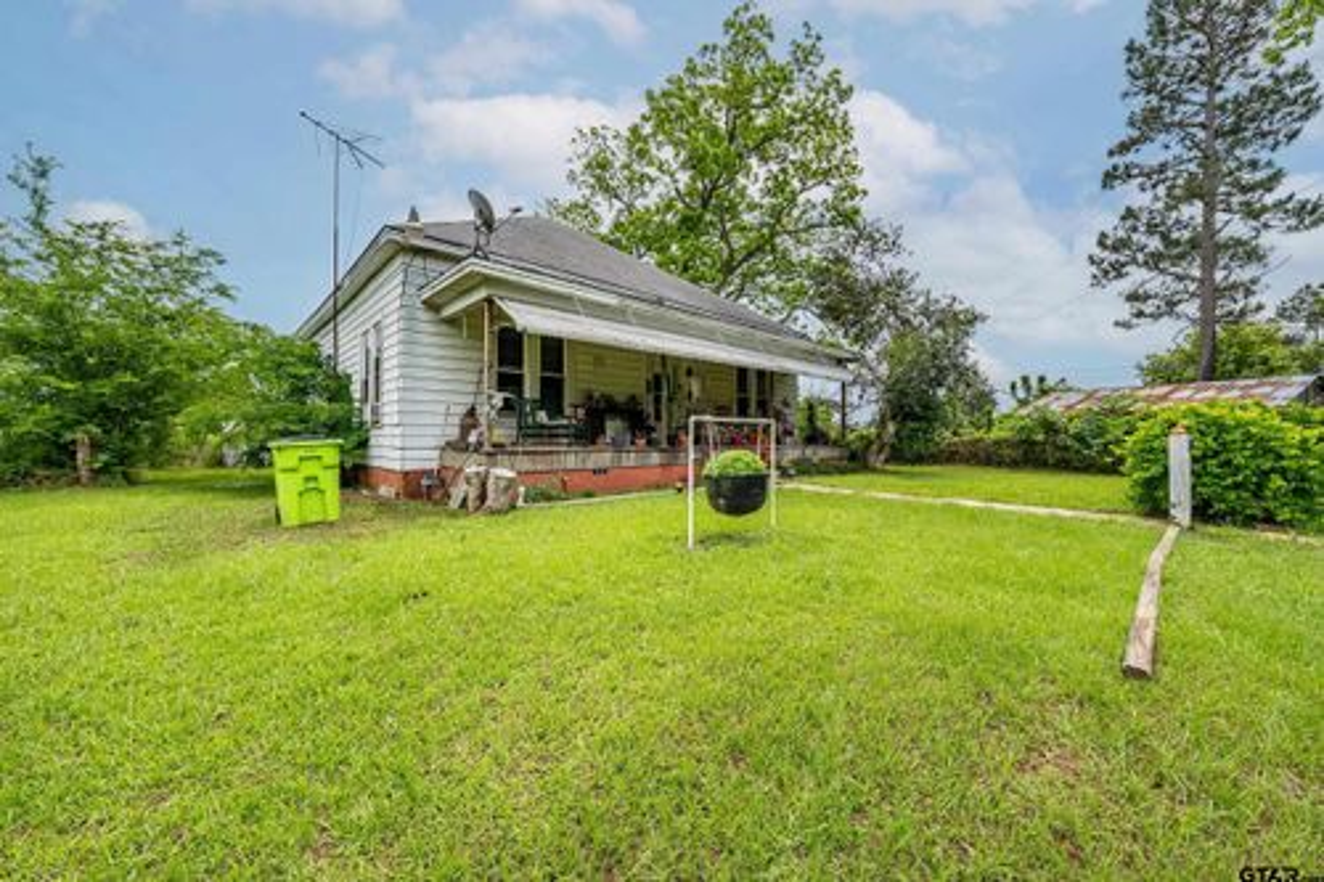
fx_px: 515
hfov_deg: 104.3
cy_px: 441
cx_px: 662
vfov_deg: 81.2
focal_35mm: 14
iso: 800
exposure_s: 1/5000
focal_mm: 14
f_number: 8
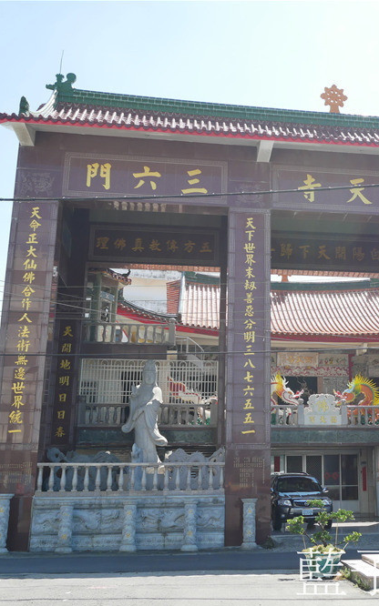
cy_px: 306
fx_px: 711
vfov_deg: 46.2
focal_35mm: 43
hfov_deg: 29.0
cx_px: 314
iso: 200
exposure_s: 1/640
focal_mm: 15
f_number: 4
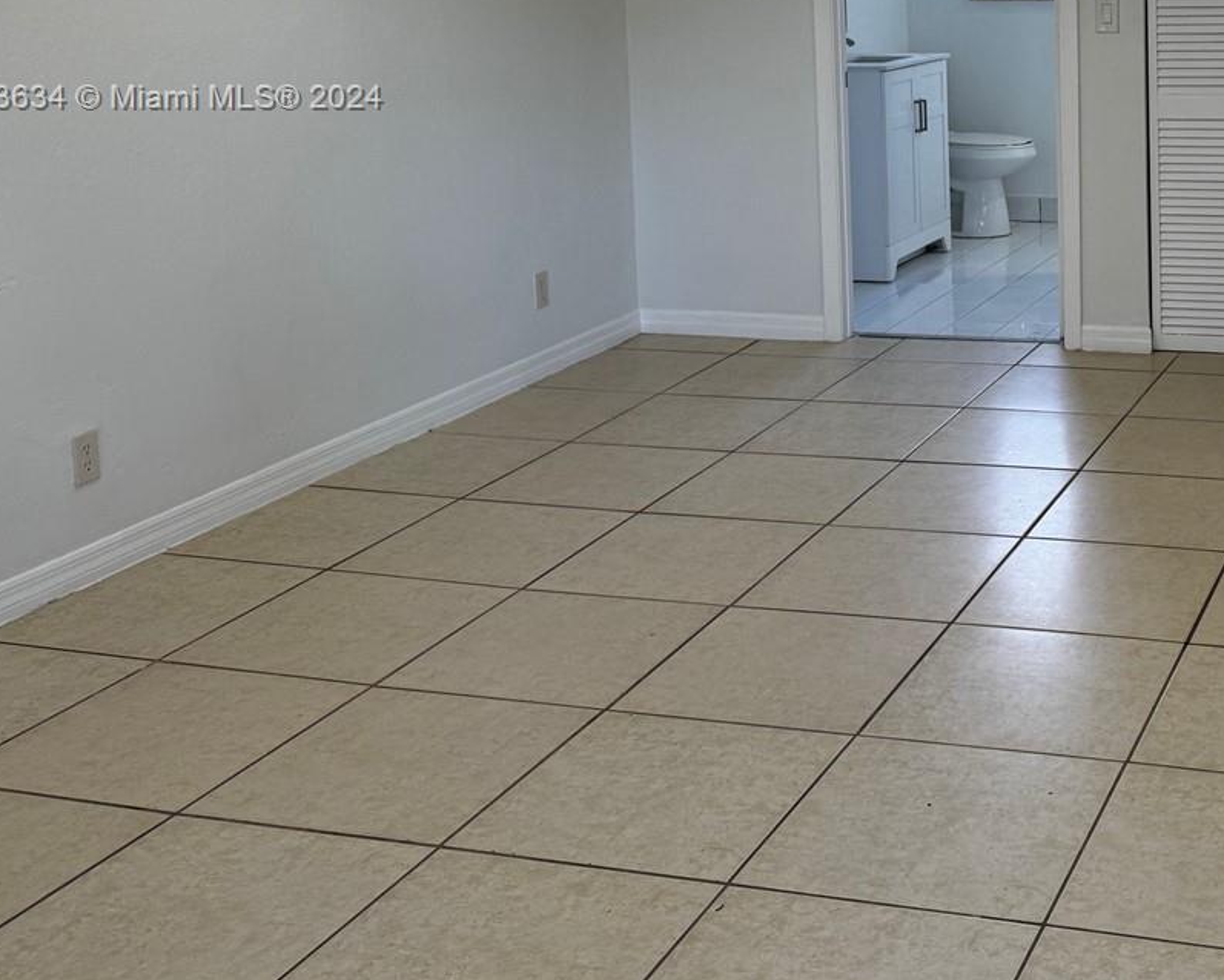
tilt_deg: -6.3
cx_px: 1120
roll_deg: +0.8
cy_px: 100
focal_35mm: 47
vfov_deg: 30.7
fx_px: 1703
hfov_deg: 36.8
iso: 100
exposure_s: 1/170
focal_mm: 6.76
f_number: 1.78
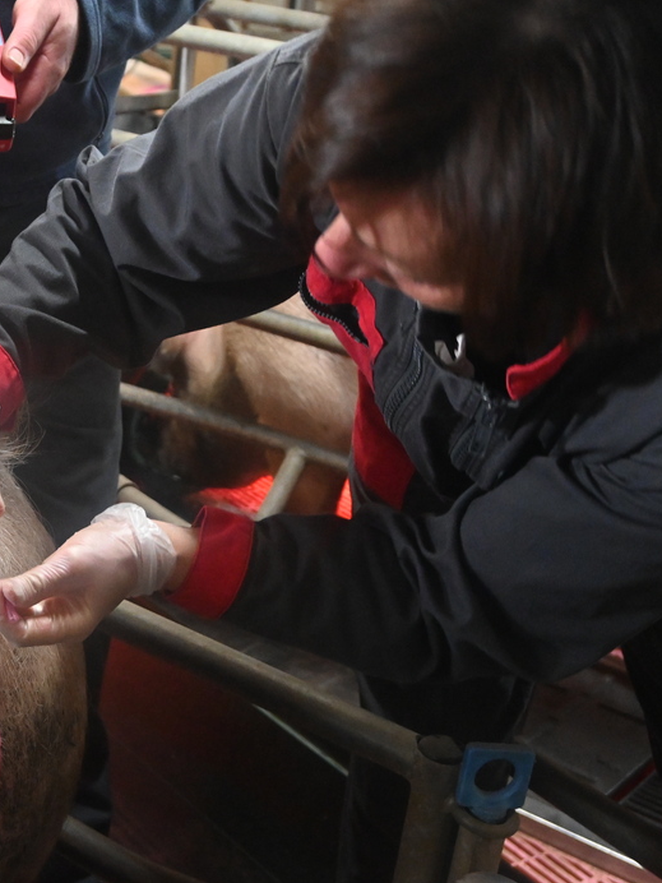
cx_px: 33
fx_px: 1562
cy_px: 448
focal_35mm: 61
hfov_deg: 23.1
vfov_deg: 31.6
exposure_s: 1/40
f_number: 4.2
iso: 3600
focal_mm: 24.5
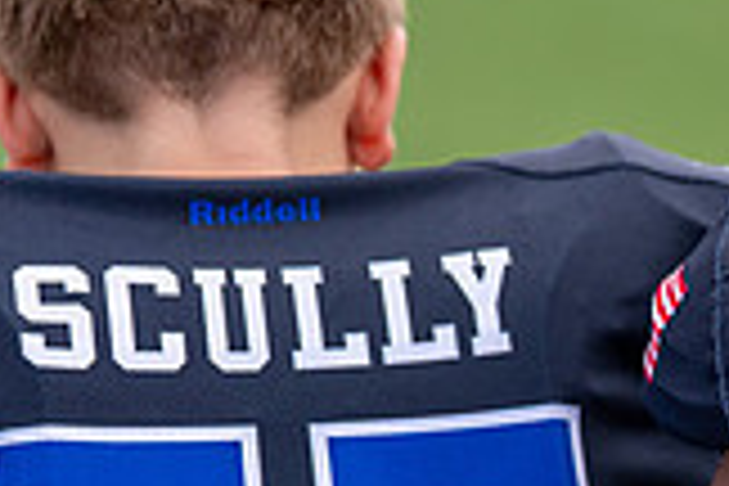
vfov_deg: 3.1
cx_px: 1144
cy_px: 391
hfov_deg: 4.6
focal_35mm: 442
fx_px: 8950
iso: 250
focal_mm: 111
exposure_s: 1/2500
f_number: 2.8
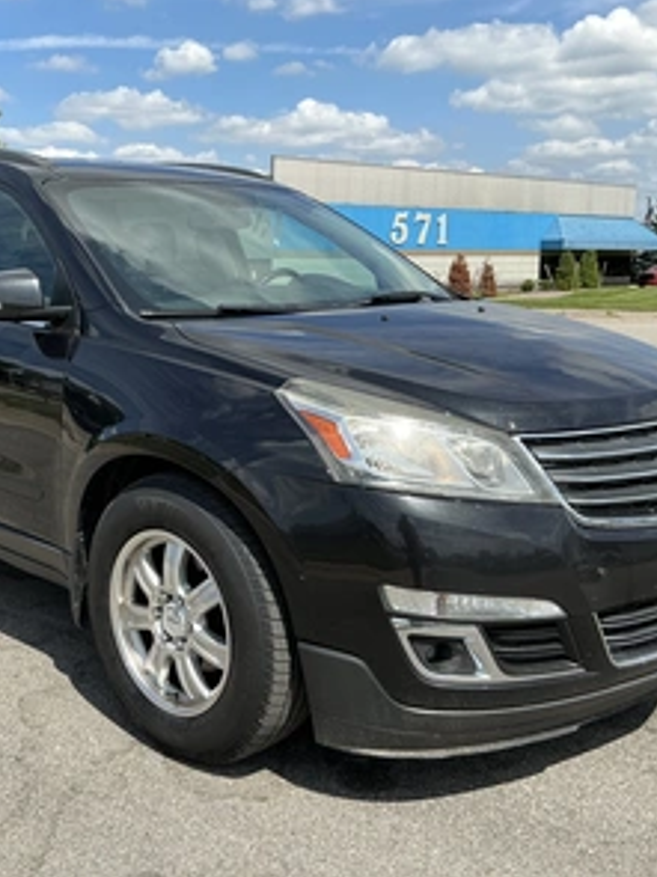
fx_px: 962
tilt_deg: -8.4
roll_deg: +0.7
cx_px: 235
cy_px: 434
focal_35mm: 38
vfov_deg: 49.0
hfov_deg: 37.4
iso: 25
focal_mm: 3
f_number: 1.8
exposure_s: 1/1675
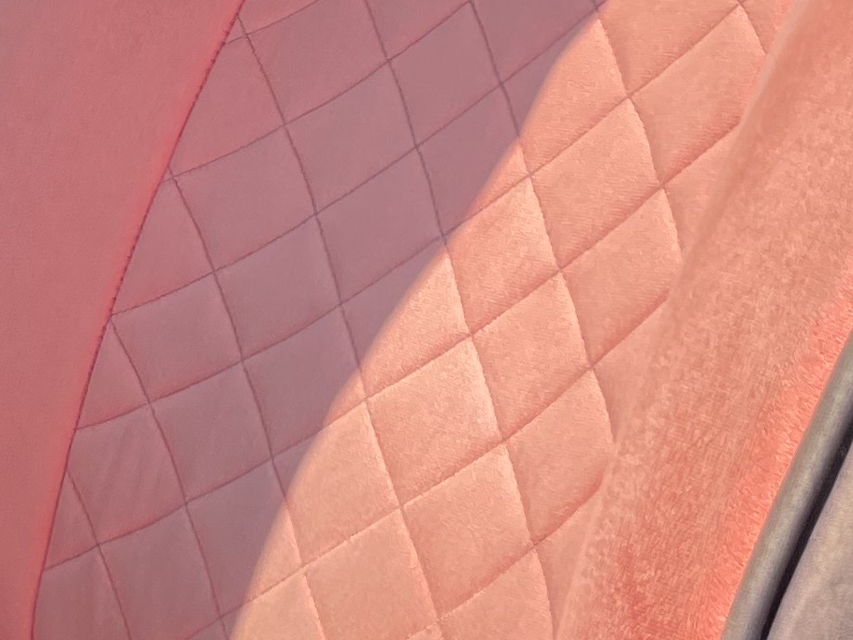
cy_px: -273
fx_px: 2834
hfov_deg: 15.8
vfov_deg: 12.4
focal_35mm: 115
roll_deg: -3.3
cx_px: -407
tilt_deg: -1.1
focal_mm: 4.2
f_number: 1.6
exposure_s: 1/1103
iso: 32
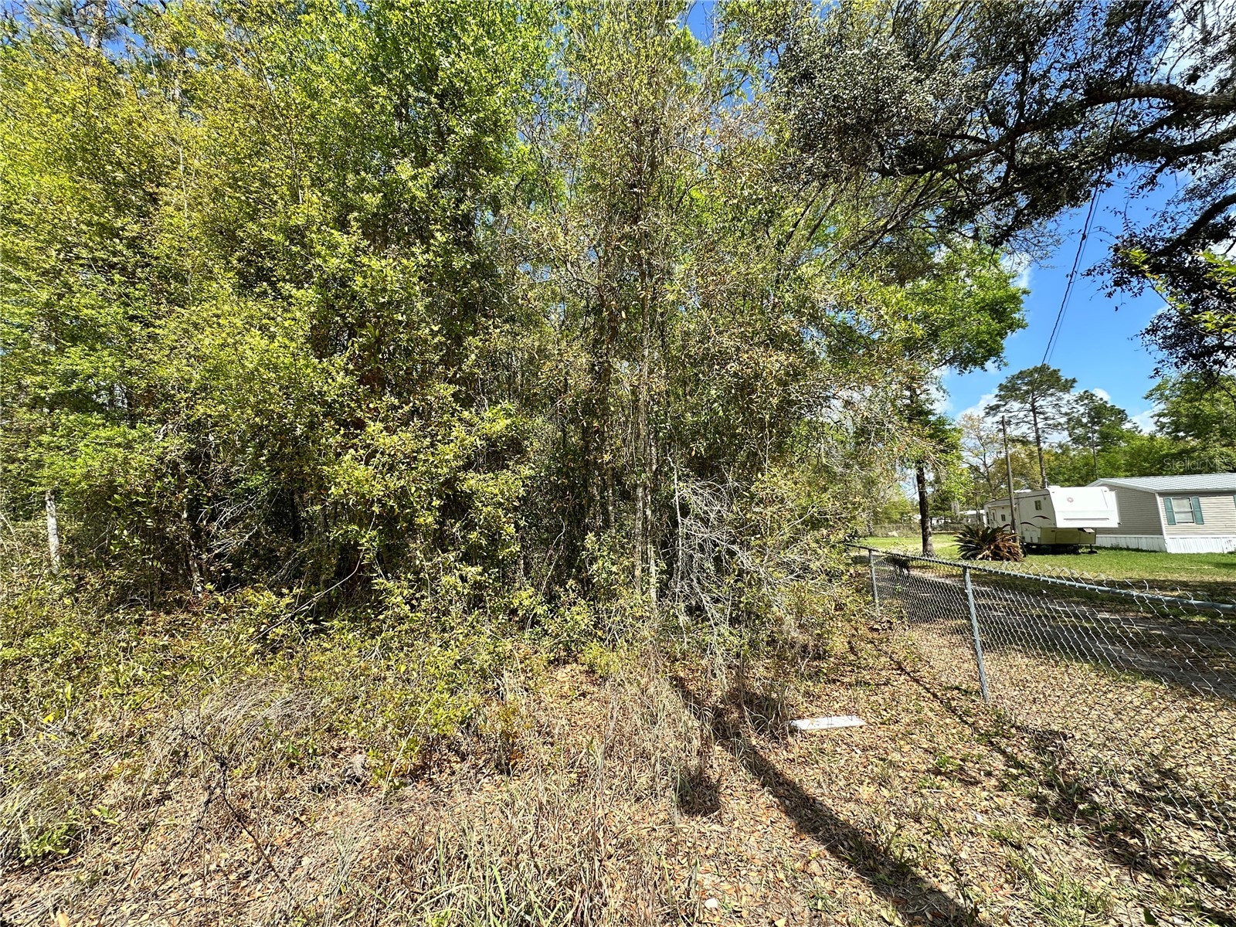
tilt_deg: +8.3
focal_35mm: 14
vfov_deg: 85.7
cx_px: 618
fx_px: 500
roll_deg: +1.5
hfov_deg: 102.1
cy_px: 464
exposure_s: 1/769
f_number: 2.2
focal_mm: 2.22
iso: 40
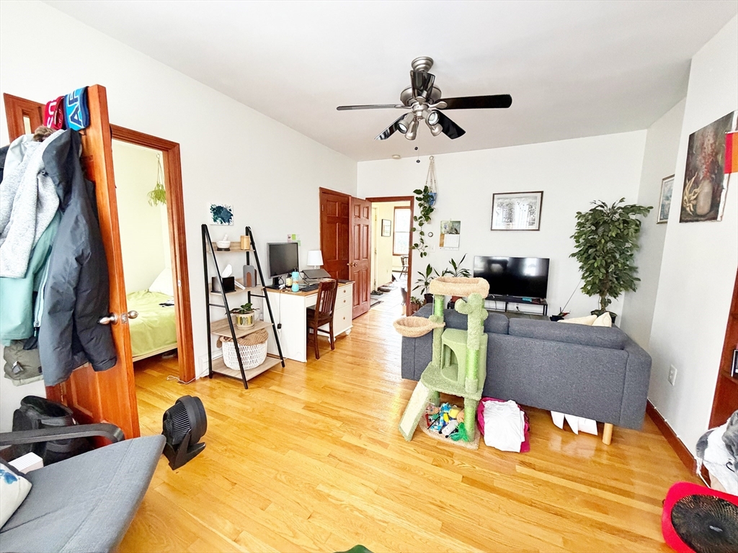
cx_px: 369
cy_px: 276
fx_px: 298
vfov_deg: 85.7
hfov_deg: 102.1
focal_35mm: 14
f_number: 2.2
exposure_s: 1/60
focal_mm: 2.22
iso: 400
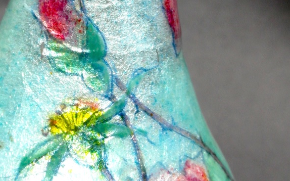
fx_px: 909
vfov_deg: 11.4
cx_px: 86
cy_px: 58
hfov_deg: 18.1
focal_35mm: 115
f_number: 6
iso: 80
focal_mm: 8.7
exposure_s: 1/350
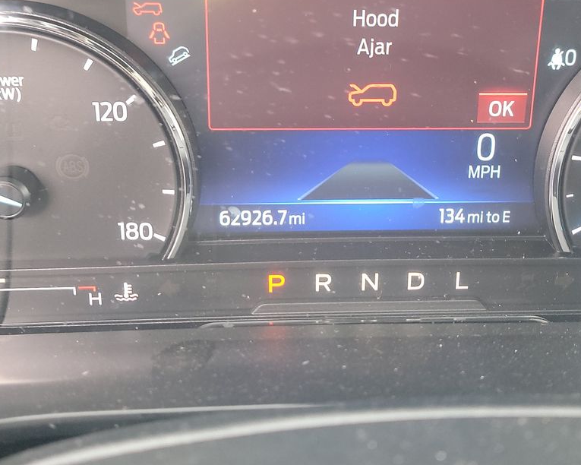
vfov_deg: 30.5
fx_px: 843
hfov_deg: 38.0
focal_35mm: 49
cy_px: 131
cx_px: 322
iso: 410
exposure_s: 1/59
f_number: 1.8
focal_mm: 6.7
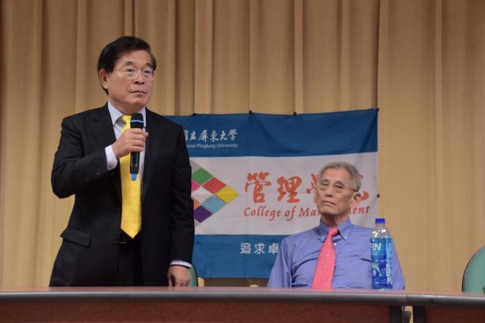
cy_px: 162
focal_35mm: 68
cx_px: 242
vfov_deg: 20.2
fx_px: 910
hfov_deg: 29.9
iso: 1000
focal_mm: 45
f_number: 4.5
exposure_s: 1/25
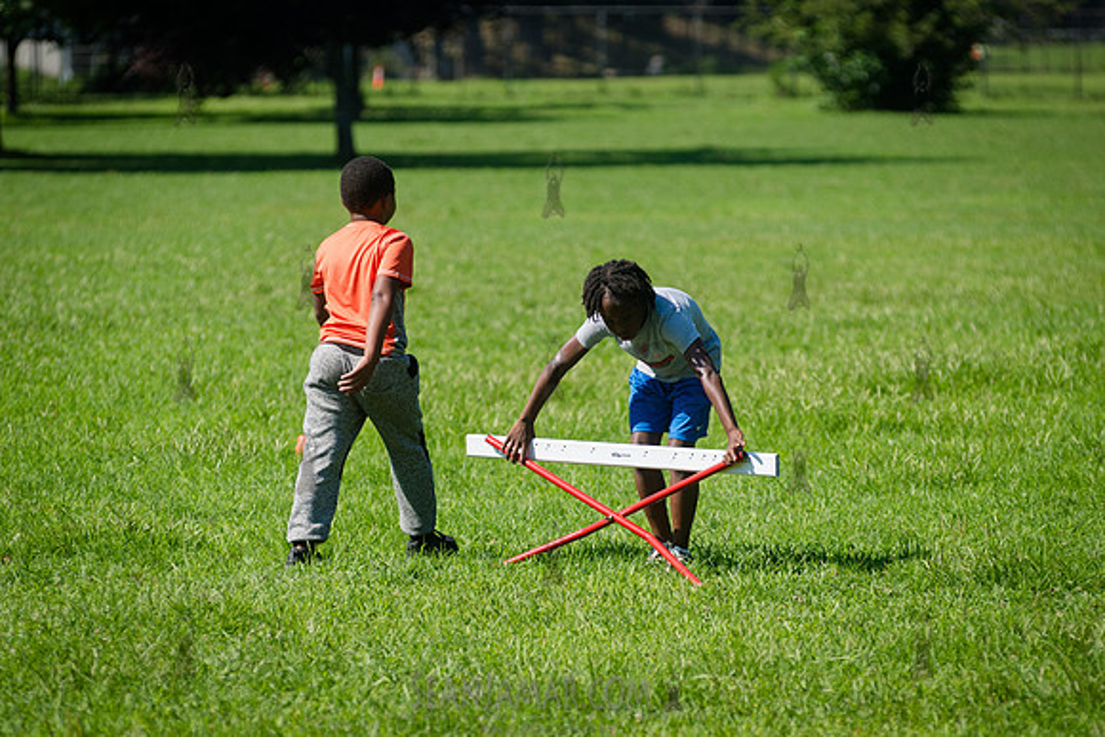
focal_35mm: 249
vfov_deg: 5.5
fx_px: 7634
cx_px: 633
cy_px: 406
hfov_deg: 8.3
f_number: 4
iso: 200
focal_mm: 185
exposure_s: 1/1250
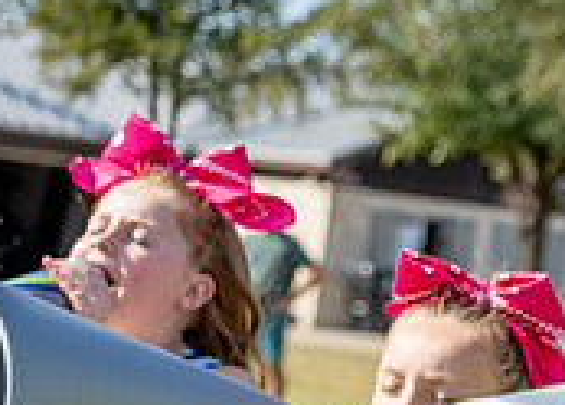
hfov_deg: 12.5
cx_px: 924
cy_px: 372
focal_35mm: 150
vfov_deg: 9.6
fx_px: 2410
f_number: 2.8
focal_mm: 42.8
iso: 100
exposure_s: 1/1250
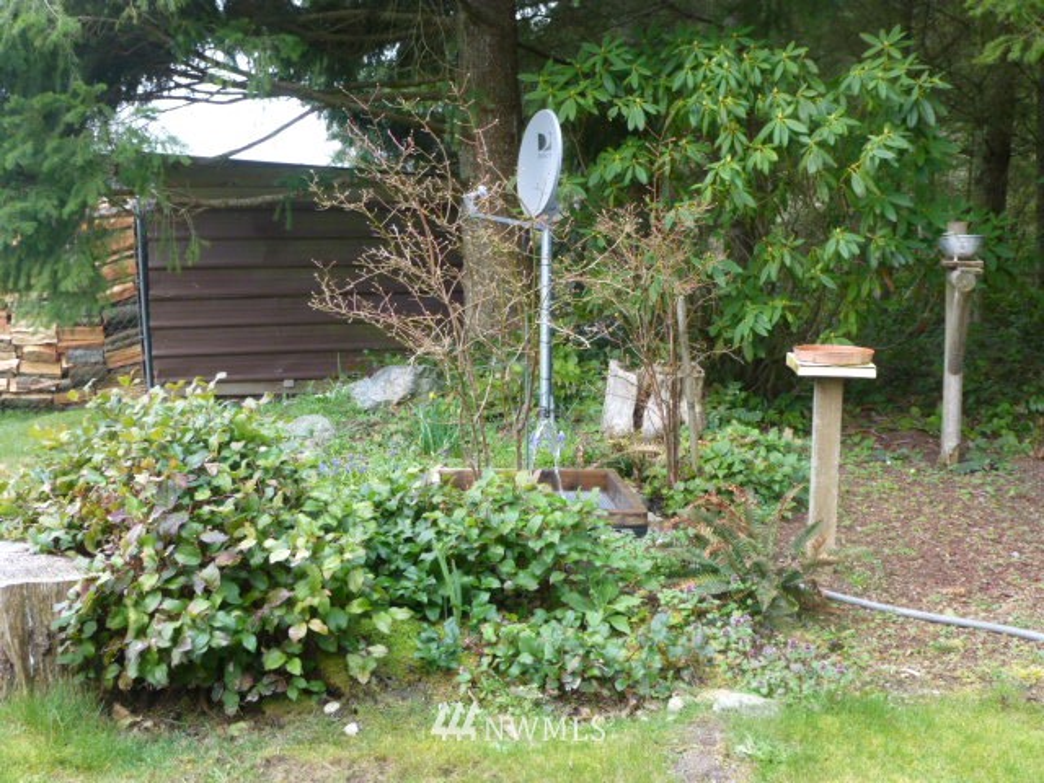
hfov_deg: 45.8
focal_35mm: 41
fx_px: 1237
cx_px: 522
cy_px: 392
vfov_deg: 35.1
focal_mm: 7.4
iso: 250
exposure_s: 1/60
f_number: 3.8
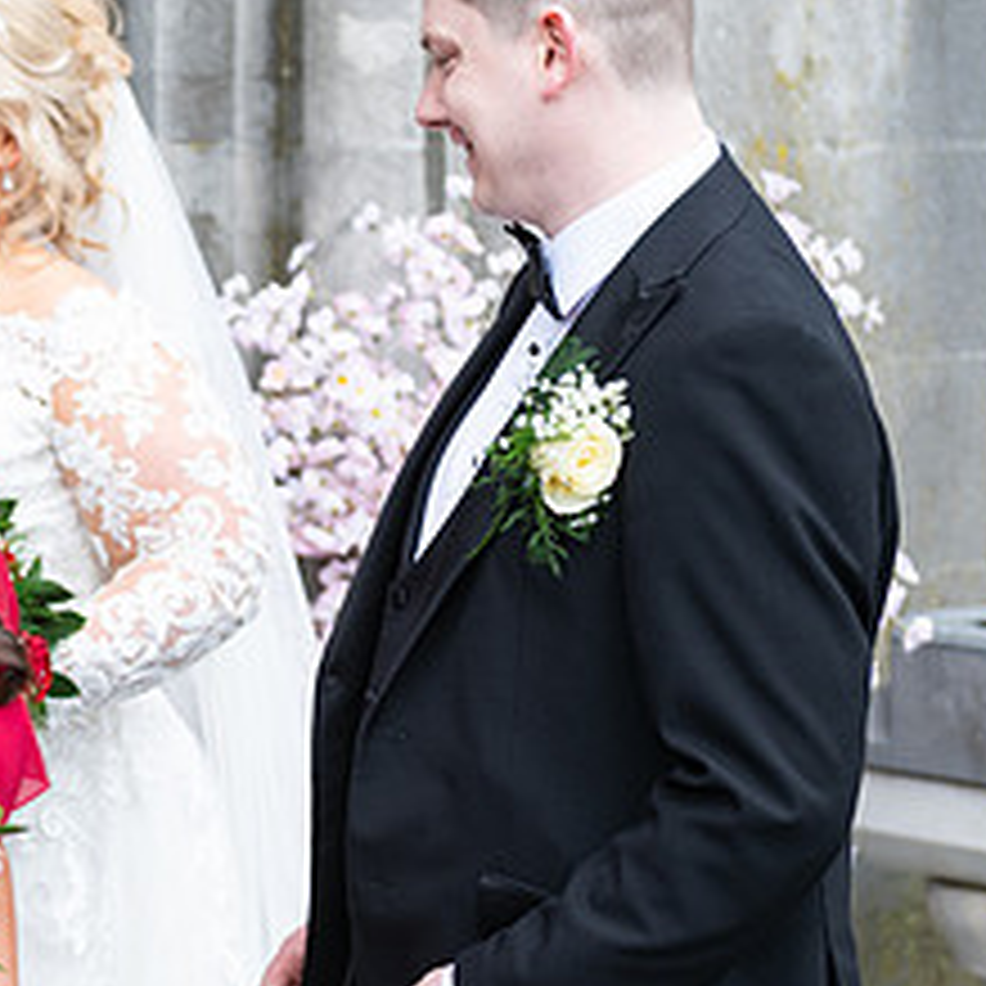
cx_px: -126
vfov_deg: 14.1
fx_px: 3996
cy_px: 421
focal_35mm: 124
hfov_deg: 13.7
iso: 125
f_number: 3.5
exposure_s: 1/160
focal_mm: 55
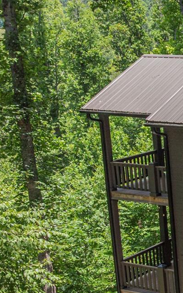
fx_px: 646
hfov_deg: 13.6
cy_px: 203
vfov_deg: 25.3
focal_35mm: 81
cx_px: 373
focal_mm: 12.29
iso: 200
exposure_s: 1/2000
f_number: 2.8
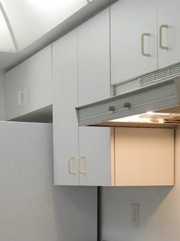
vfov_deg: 24.0
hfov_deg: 18.7
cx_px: 87
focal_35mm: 79
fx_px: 548
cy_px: 222
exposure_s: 1/160
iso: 400
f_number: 2.8
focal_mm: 5.1
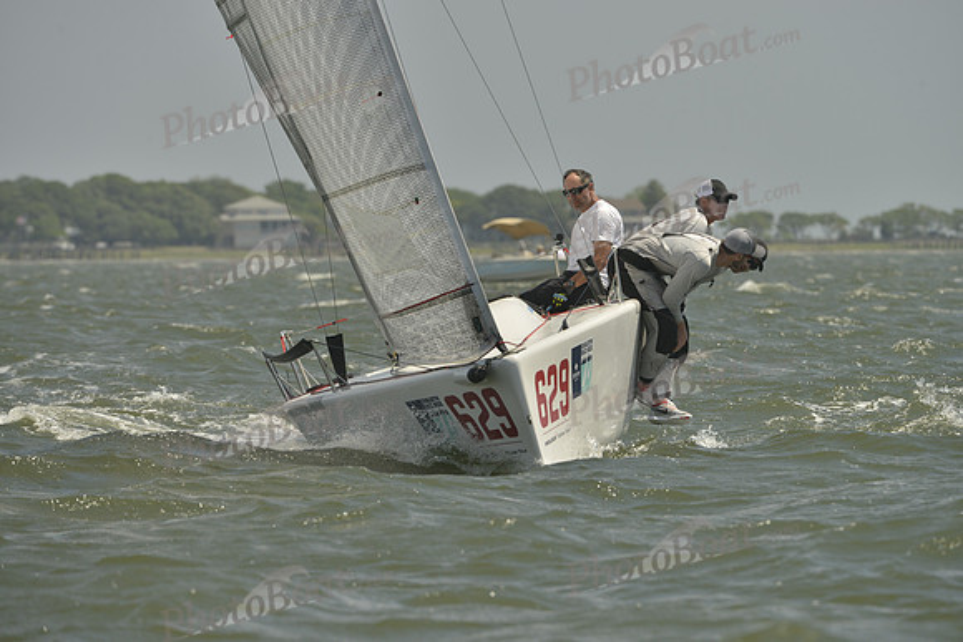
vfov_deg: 3.6
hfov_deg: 5.4
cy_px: 321
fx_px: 10167
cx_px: 482
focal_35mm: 380
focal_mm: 380
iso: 280
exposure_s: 1/1250
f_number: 9
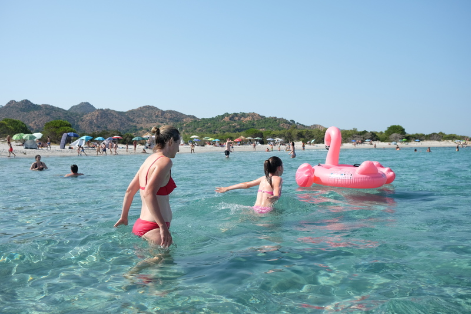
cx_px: 236
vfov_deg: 37.8
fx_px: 458
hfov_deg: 54.4
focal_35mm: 35
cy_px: 157
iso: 200
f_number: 4
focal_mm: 23
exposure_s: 1/400
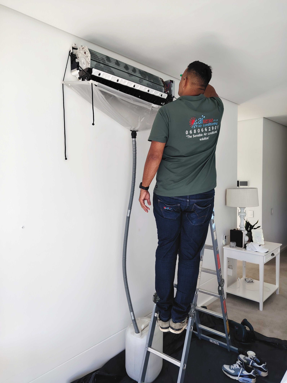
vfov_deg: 71.6
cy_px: 192
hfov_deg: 56.8
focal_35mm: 24
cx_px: 144
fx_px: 265
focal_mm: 5.25
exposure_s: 1/120
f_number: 1.75
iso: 250
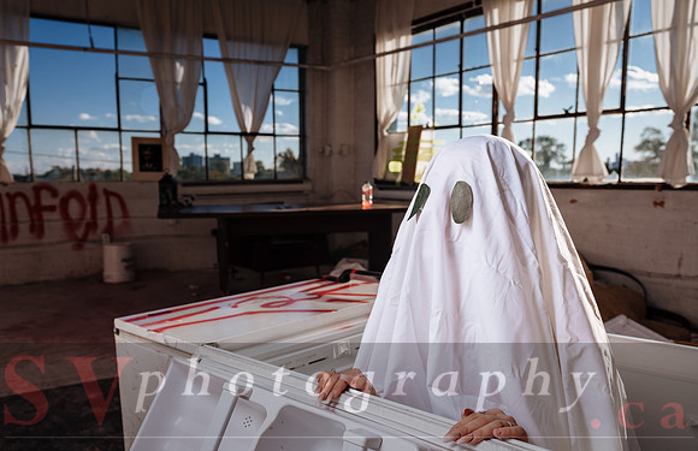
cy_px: 260
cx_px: 349
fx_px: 607
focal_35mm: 32
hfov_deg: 59.8
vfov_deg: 40.7
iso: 100
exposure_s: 1/125
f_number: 7.1
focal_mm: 38.2
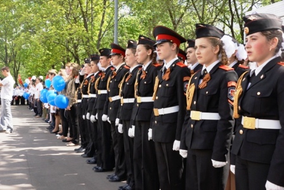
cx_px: 142
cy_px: 95
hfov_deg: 53.1
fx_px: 284
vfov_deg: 36.9
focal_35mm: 36
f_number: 6.3
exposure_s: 1/320
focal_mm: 24
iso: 200
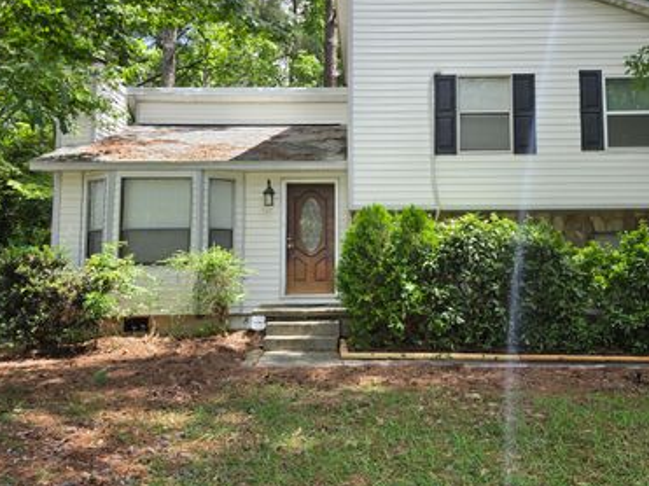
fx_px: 581
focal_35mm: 31
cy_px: 223
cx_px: 360
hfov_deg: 58.2
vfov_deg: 45.4
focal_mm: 6.5
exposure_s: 1/203
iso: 10
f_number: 1.4
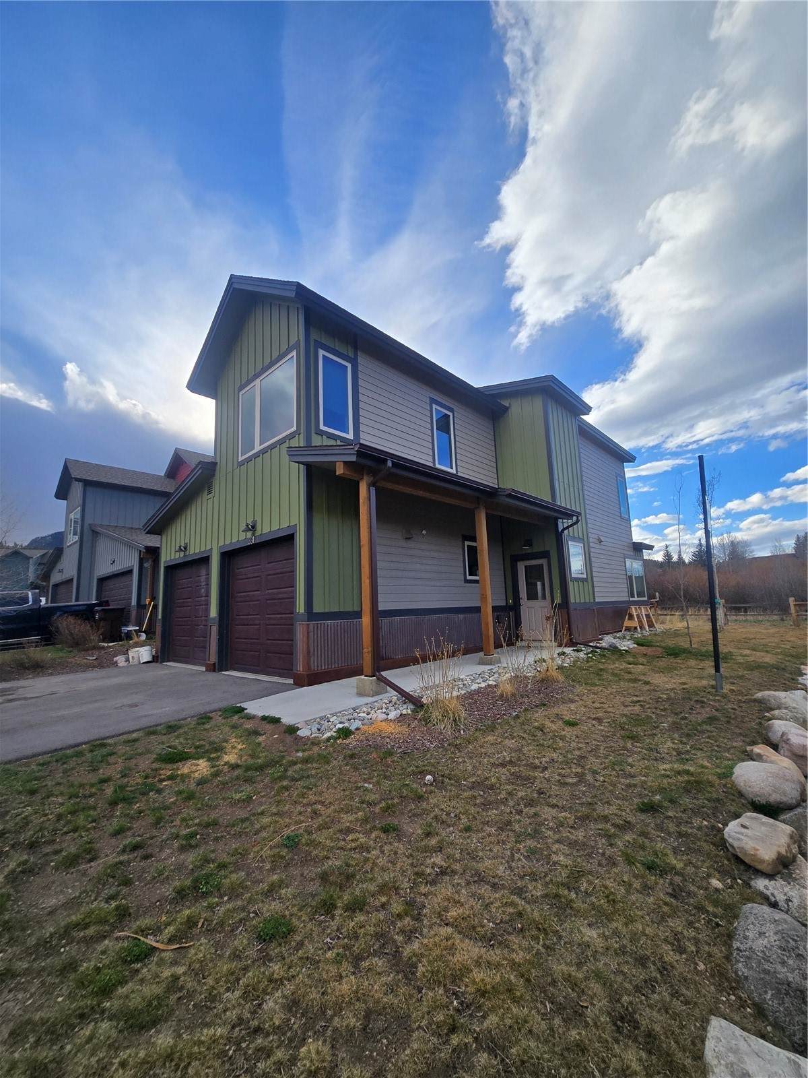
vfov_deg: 106.2
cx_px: 404
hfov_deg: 89.9
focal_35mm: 13
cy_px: 539
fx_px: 405
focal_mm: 2.2
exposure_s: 1/1311
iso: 50
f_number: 2.2
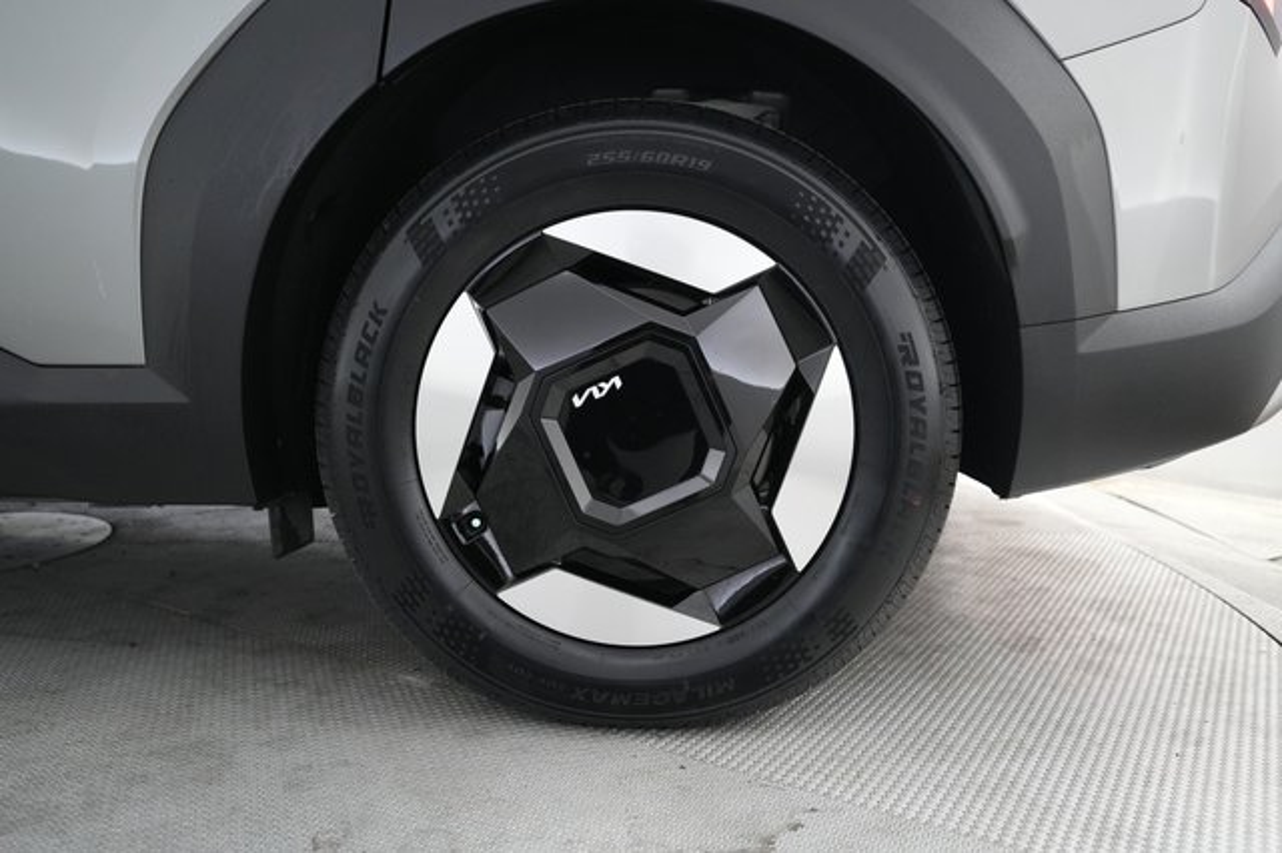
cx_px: 641
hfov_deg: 65.5
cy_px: 426
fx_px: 997
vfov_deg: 46.4
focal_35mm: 28
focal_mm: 28
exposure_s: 1/160
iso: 4000
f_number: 2.8
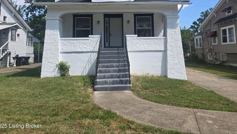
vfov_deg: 42.0
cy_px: 38
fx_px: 170
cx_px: 118
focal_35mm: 27
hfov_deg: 69.9
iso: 12
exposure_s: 1/634
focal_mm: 6.3
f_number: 1.7
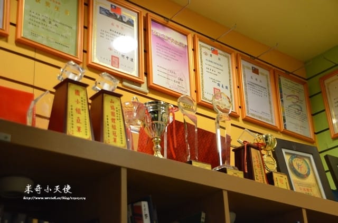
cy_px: 112
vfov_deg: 21.4
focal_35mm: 63
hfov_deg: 32.0
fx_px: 590
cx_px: 169
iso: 2000
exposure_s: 1/200
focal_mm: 42
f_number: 4.2
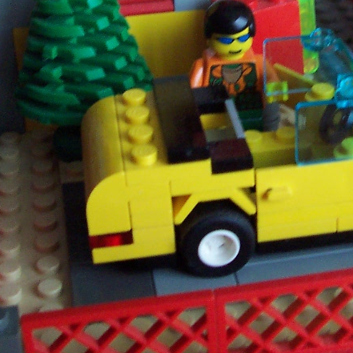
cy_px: 43
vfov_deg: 19.2
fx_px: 1027
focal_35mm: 89
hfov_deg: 19.3
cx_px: 279
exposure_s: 1/20
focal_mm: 5.6
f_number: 2.8
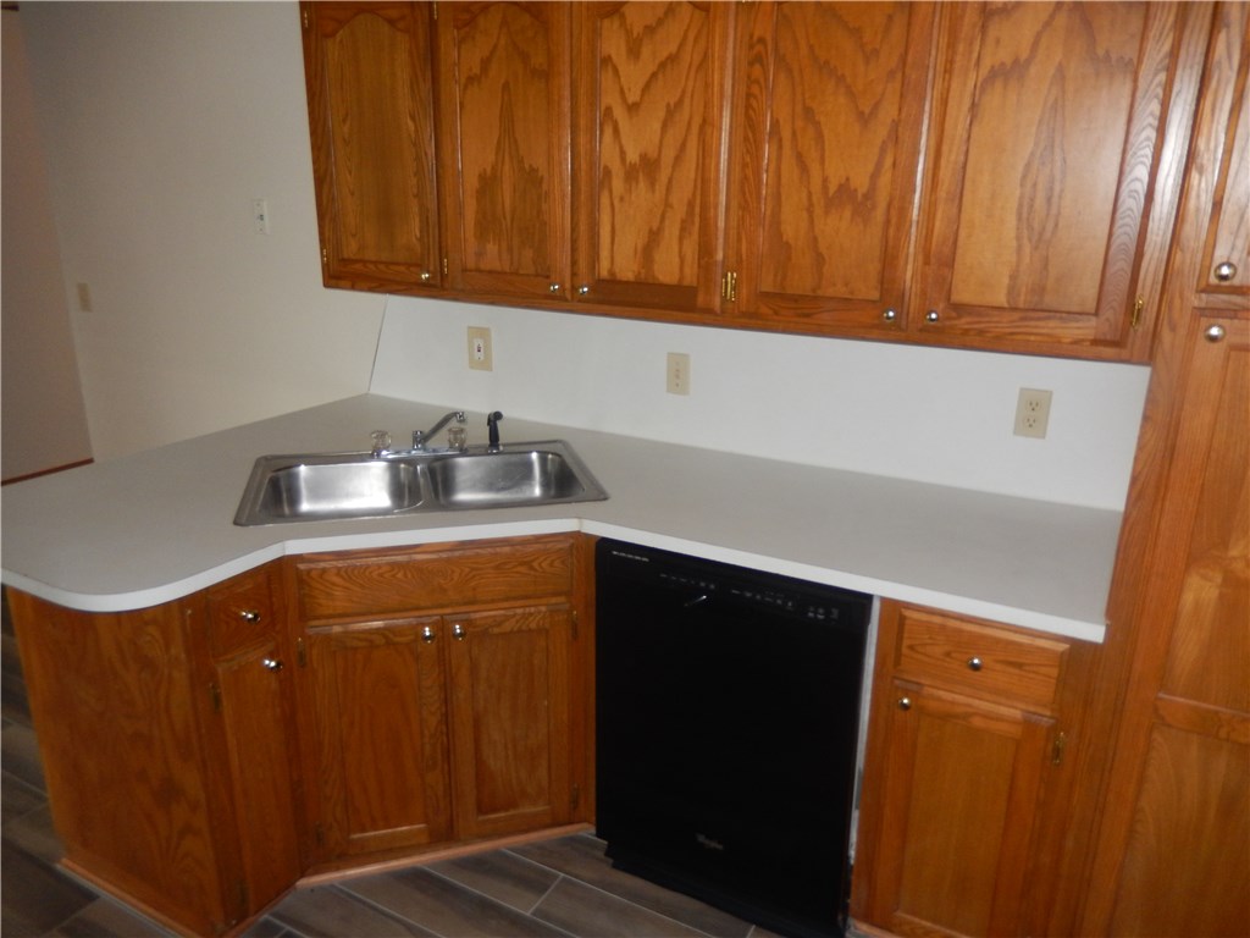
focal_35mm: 25
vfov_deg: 54.9
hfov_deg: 69.4
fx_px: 903
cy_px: 469
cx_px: 625
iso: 200
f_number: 3.4
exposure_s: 1/30
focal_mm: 4.5
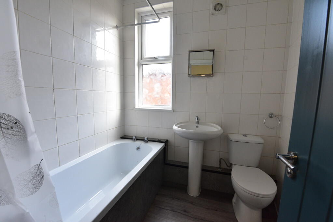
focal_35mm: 14
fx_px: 130
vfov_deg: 81.3
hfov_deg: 104.2
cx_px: 166
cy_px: 111
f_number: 10
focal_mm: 14
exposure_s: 1/80
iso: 2000
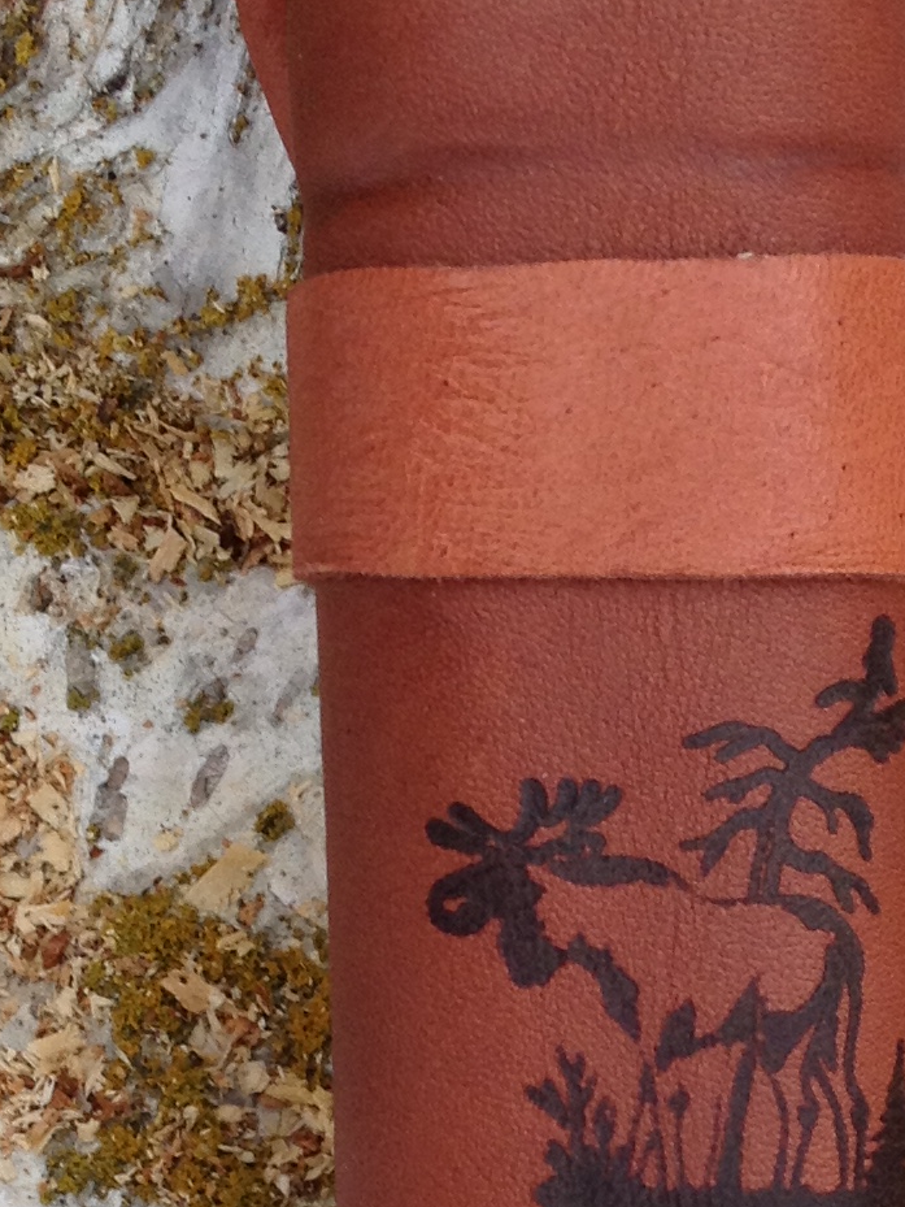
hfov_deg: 12.0
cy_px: 1258
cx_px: 730
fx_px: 4287
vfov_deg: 15.7
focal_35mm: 123
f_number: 2.4
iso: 64
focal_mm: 4.28
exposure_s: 1/196
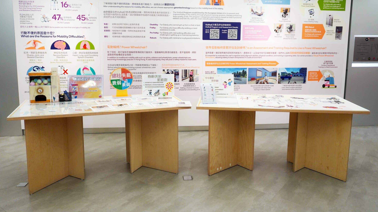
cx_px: 190
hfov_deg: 66.1
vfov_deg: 40.0
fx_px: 291
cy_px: 85
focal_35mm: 29
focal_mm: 18
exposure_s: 1/160
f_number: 4
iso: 400
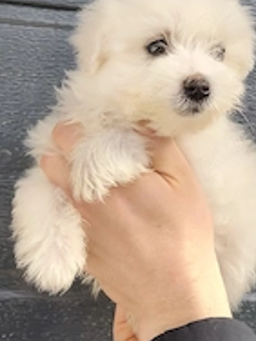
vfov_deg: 35.6
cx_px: 151
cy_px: 9
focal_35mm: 49
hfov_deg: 29.6
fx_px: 483
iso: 50
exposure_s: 1/303
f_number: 1.65
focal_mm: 6.18
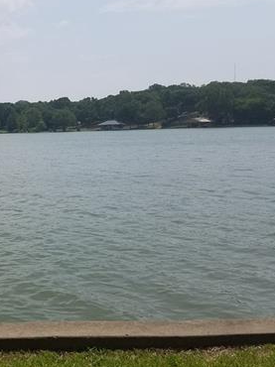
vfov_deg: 42.1
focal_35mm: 45
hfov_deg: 29.3
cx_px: -20
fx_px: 477
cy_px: 197
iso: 50
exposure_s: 1/6208
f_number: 1.7
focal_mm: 4.2
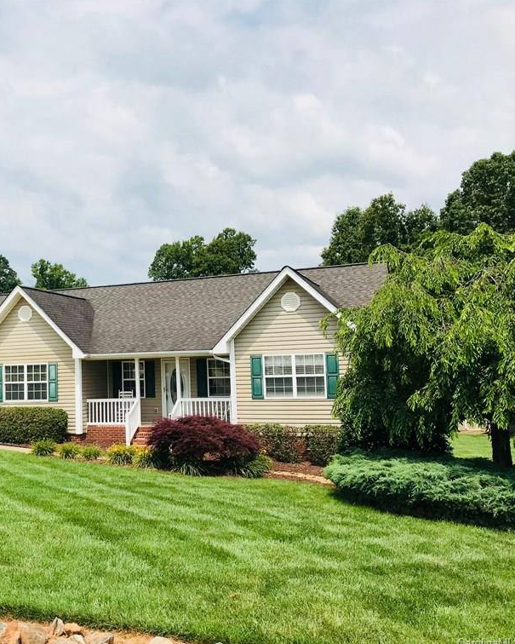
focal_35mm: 37
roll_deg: +1.5
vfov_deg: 49.1
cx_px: 119
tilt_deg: +4.3
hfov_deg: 38.9
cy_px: 324
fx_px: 705
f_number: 1.8
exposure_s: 1/4000
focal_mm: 3.99
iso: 20
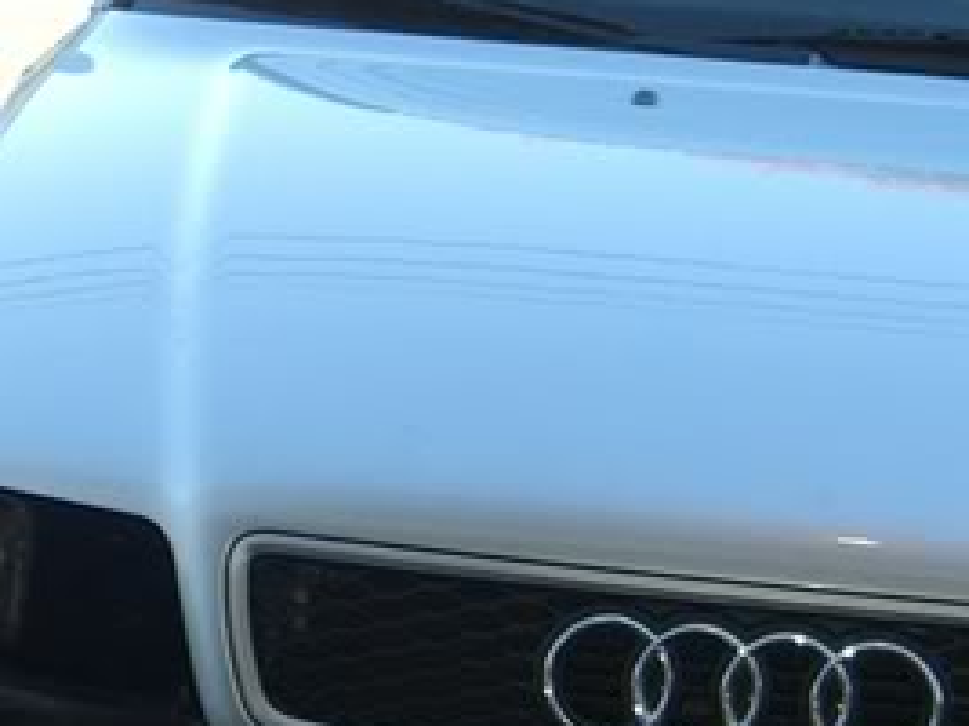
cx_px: 54
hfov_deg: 13.4
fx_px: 4085
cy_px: 425
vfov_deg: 10.2
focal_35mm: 146
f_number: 2.8
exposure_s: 1/125
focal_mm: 7.9
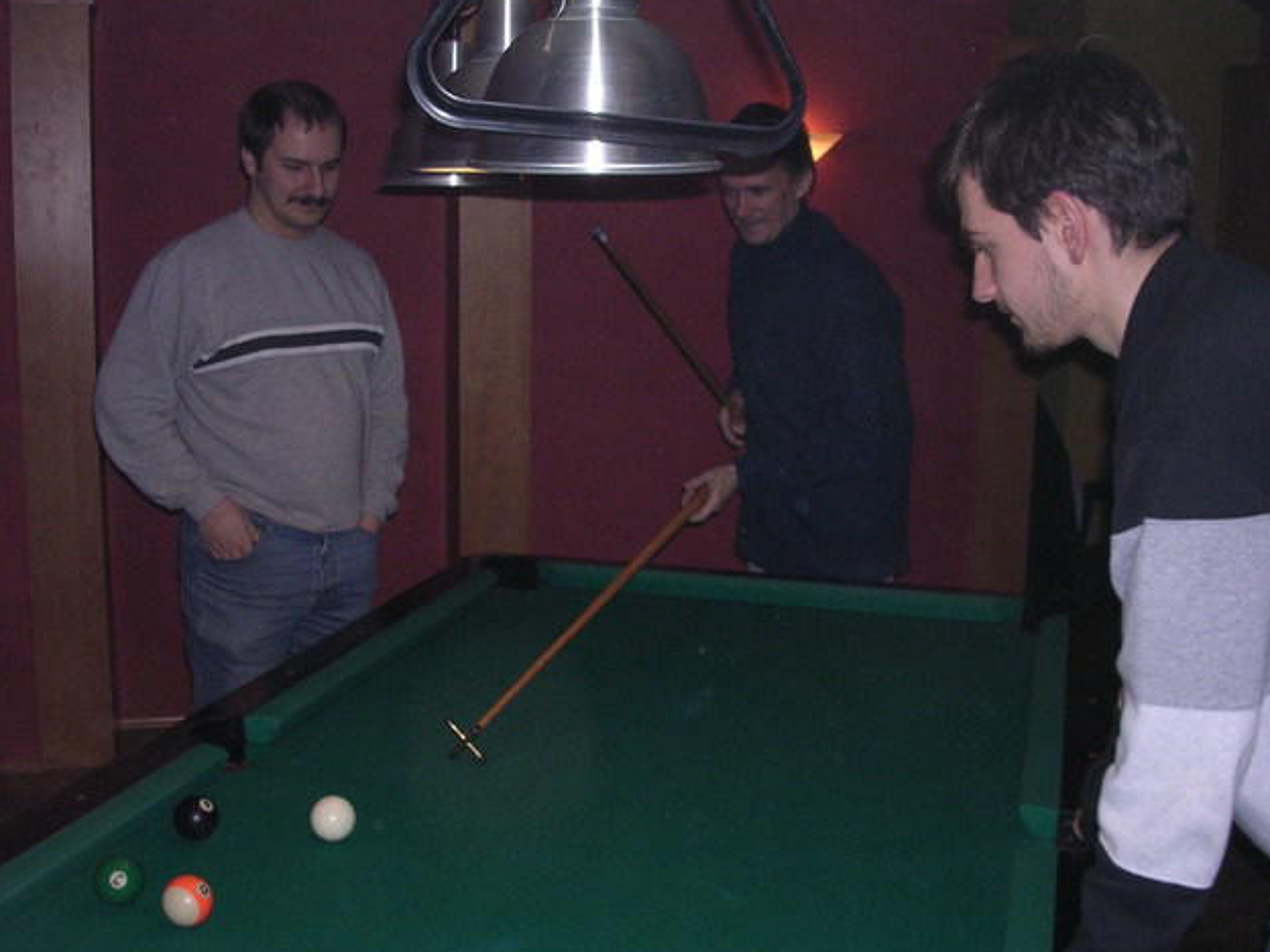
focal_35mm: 39
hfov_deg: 47.9
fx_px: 1431
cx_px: 649
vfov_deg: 36.8
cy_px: 476
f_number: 5.6
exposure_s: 1/60.1
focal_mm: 5.8
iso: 400
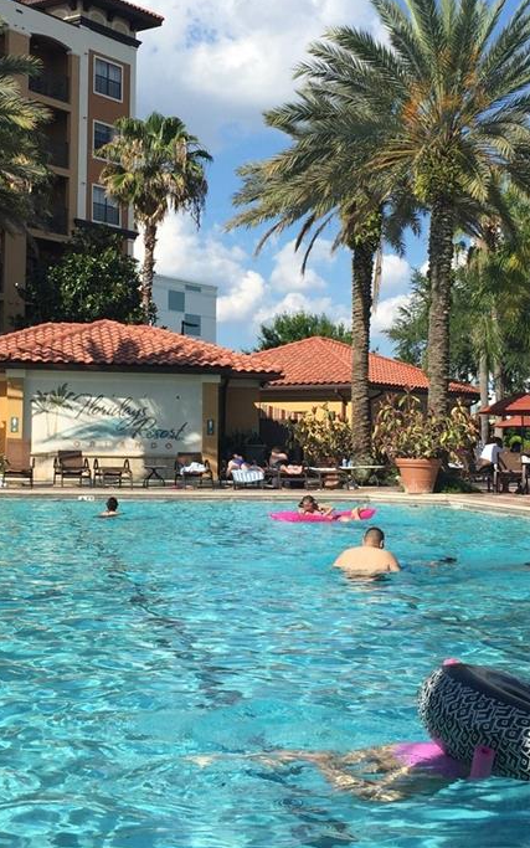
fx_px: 1248
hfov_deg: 23.9
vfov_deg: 37.5
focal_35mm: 54
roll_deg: -0.5
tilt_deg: +4.8
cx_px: 175
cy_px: 363
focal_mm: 4.15
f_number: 2.2
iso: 32
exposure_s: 1/1980
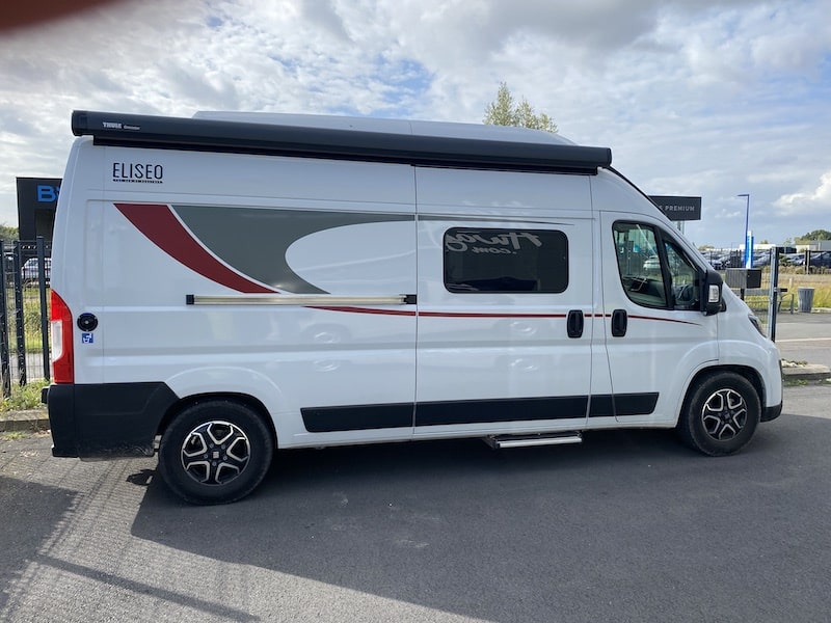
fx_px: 624
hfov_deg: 67.3
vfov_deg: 53.1
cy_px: 312
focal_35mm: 26
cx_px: 416
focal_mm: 4.25
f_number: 1.8
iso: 32
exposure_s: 1/2028
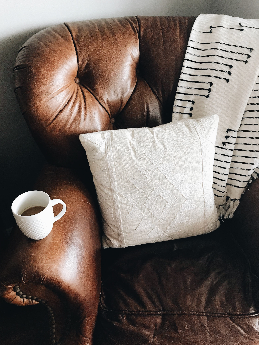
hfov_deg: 49.7
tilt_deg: -40.9
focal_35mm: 28
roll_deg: -1.3
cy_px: 172
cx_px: 130
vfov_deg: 63.4
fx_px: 279
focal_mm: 3.99
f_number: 1.8
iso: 40
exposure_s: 1/19
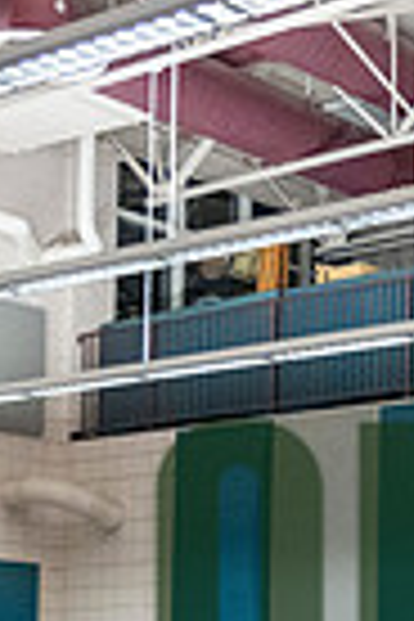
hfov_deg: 13.2
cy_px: 632
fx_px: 1742
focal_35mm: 101
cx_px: 495
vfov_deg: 19.6
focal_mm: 24
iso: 10000
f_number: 4
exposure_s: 1/500
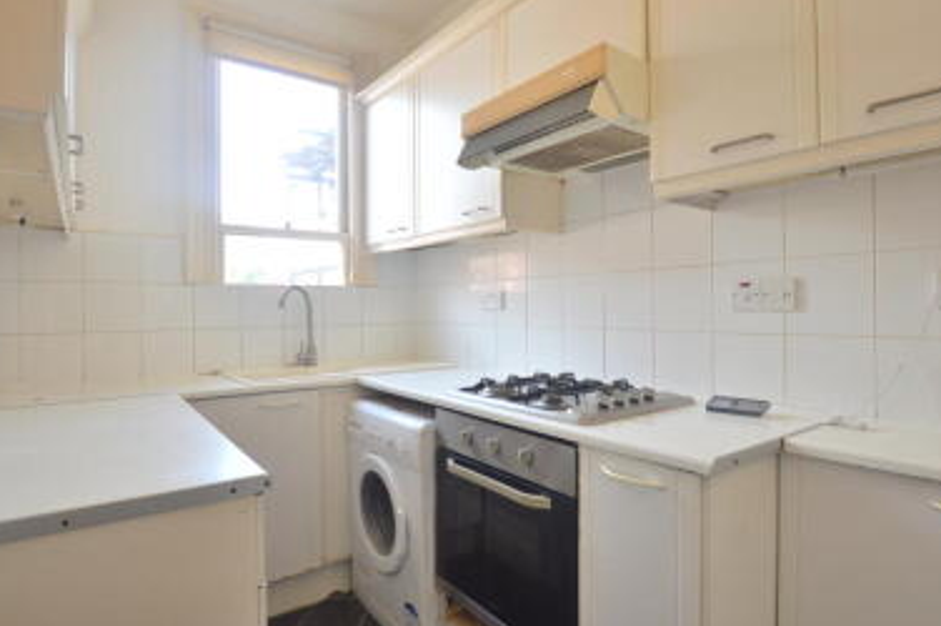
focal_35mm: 19
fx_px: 496
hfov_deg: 86.9
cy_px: 309
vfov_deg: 64.5
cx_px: 453
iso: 100
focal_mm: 10
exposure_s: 1/40
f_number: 3.5
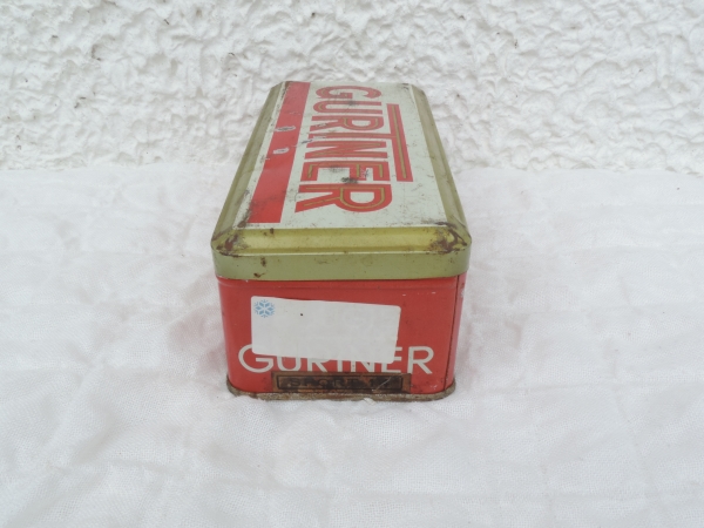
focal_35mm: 30
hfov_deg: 60.0
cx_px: 352
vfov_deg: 46.8
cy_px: 264
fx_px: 610
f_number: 7.8
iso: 80
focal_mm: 5.3
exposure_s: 1/80
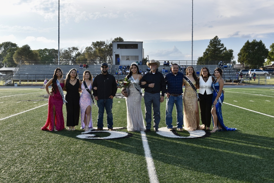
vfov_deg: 29.0
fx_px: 354
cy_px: 92
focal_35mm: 46
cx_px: 137
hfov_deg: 42.3
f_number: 9
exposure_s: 1/320
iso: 200
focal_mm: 31
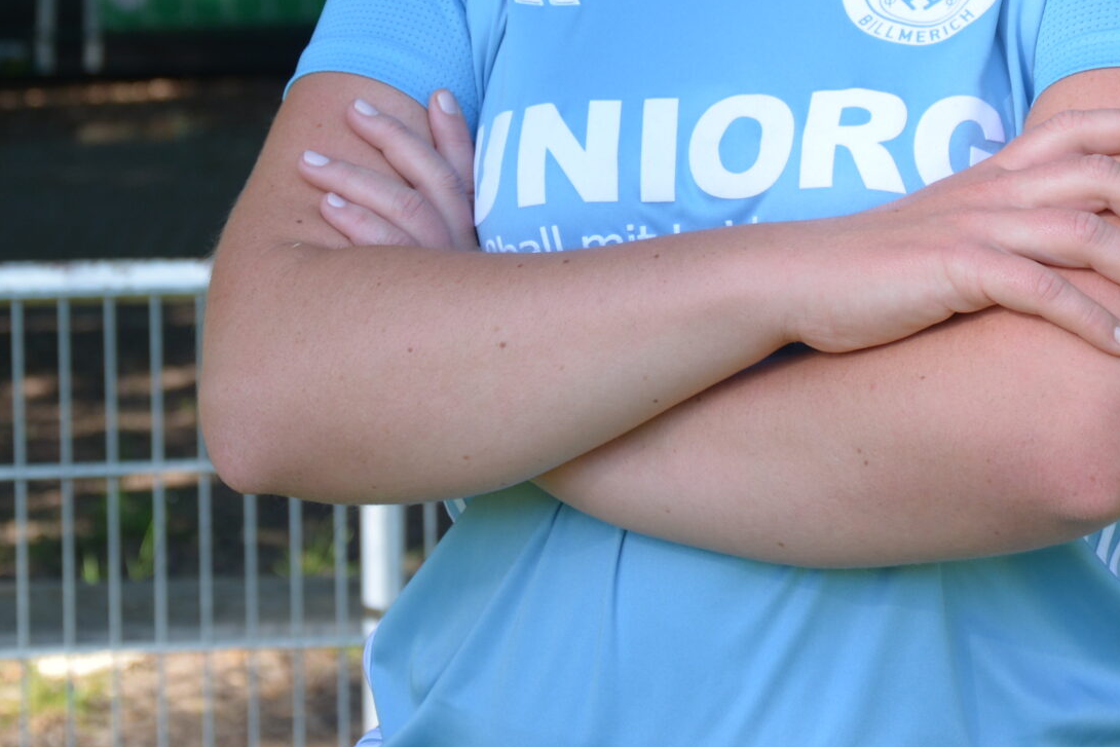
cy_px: -105
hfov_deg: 13.9
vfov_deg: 9.2
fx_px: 4605
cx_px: 606
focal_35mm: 148
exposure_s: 1/250
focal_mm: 42
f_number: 4.8
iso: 200
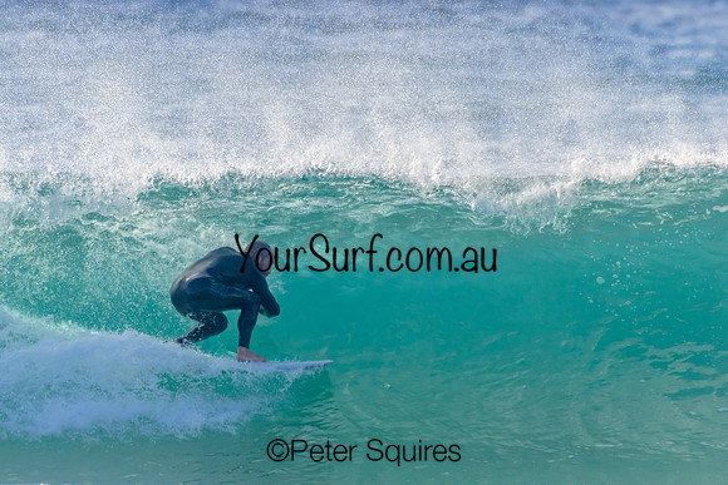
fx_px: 17192
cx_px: 364
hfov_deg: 2.4
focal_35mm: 850
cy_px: 242
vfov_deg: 1.6
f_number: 11
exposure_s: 1/2000
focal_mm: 850
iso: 1600
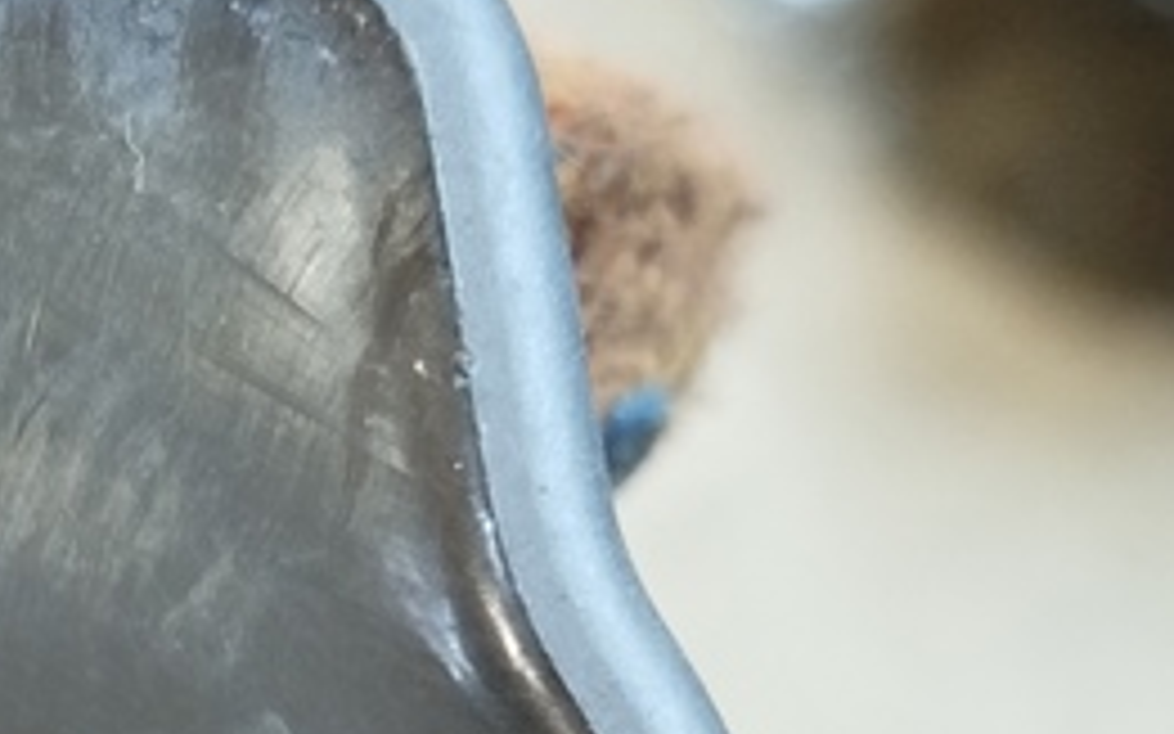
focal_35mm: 125
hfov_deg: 16.3
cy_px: 869
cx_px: -22
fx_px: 3999
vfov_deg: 10.3
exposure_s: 1/20
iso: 400
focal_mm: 5.31
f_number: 1.7
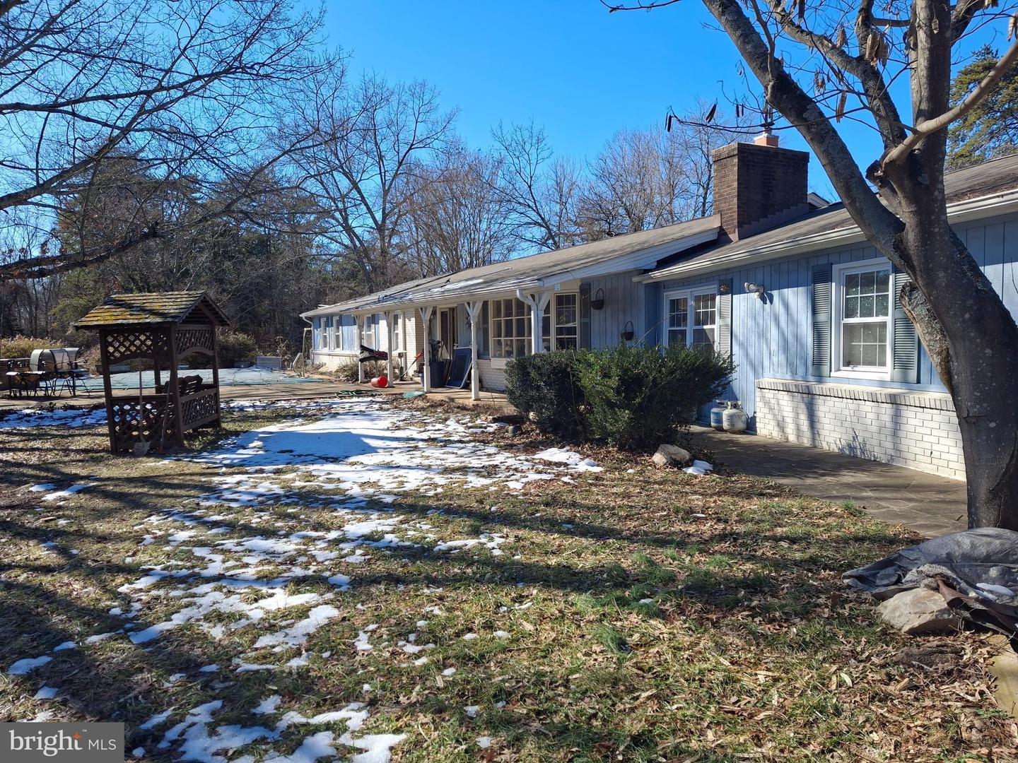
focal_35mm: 25
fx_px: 735
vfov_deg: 54.9
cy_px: 382
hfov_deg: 69.4
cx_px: 509
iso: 25
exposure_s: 1/818
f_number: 1.8
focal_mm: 4.69
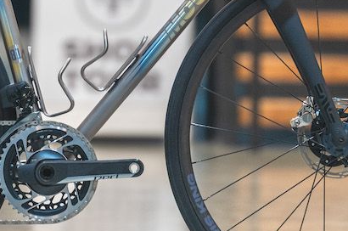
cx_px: 99
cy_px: 30
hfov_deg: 4.3
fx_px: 4662
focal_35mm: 483
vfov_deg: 2.8
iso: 800
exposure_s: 1/100
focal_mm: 180
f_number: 3.2
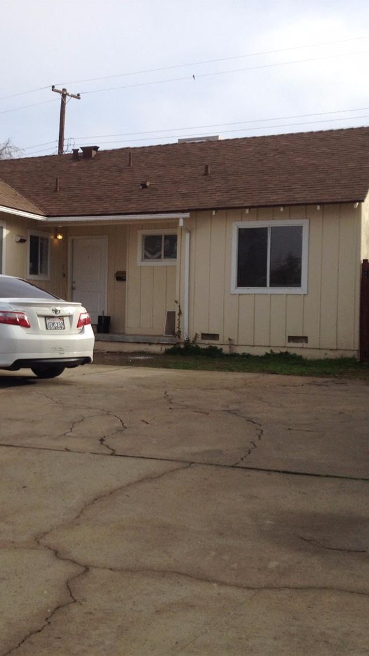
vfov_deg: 40.6
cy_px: 328
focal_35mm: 51
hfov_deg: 22.7
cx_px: 16
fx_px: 887
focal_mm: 4.28
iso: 50
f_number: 2.4
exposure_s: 1/1842
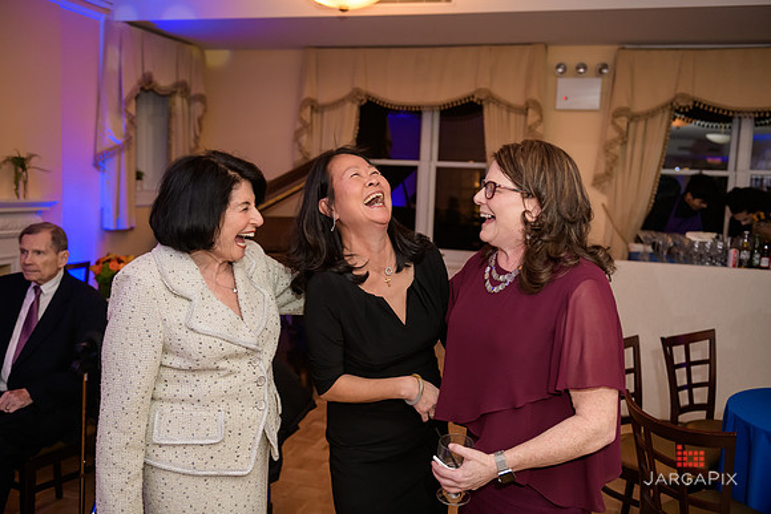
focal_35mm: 32
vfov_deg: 41.1
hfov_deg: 58.7
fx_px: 685
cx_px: 386
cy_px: 257
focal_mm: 32
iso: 1250
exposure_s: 1/125
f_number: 3.2
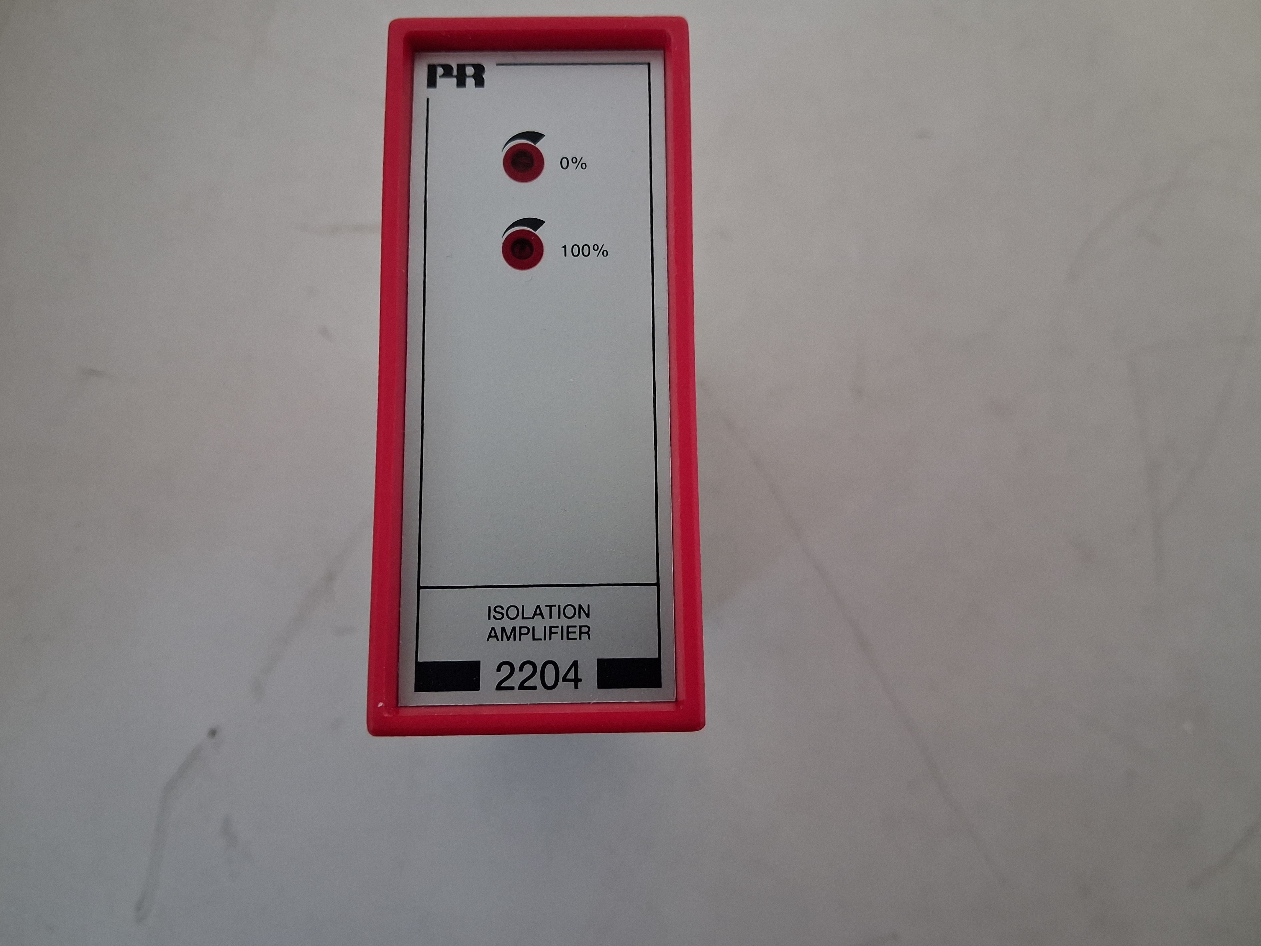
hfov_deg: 63.4
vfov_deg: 49.7
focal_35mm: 28
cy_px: 458
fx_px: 1020
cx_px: 612
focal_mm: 4
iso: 640
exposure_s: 1/50
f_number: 1.8
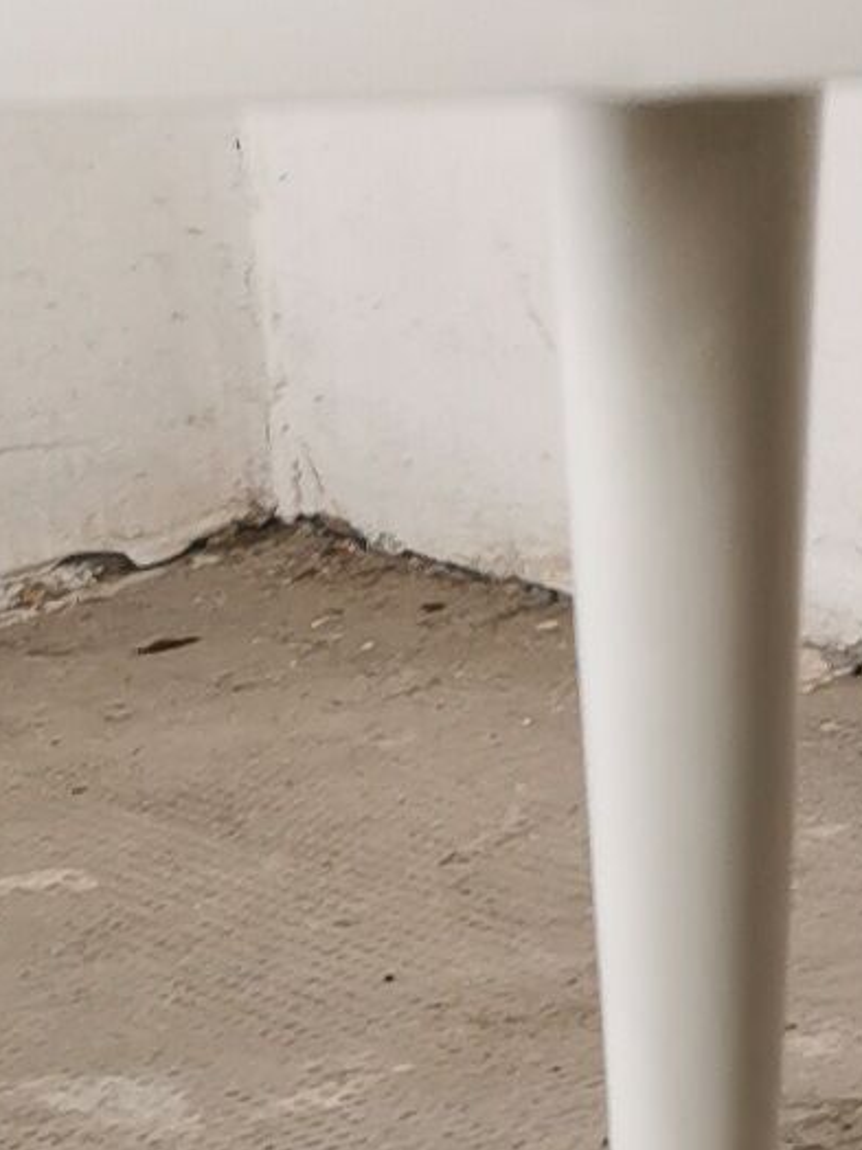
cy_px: 1258
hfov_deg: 7.8
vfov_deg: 10.4
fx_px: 6242
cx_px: 1294
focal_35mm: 188
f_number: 1.6
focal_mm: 5.56
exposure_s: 1/50
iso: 100
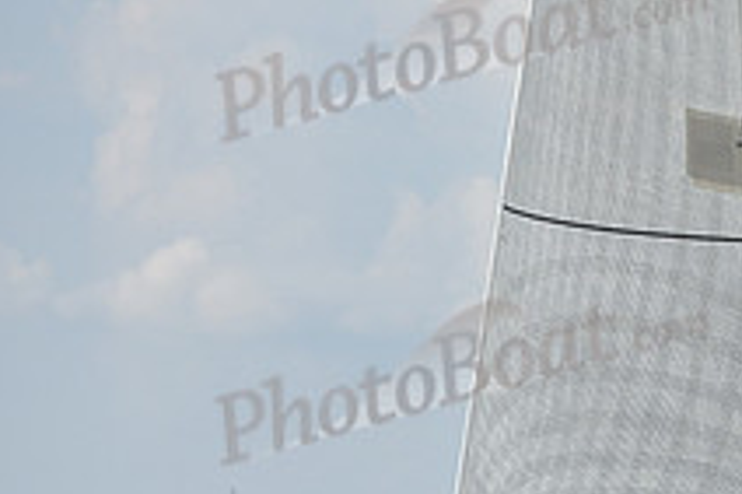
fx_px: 11265
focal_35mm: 547
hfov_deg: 3.8
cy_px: 506
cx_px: 892
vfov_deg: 2.5
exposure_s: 1/1250
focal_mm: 200
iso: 250
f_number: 6.3
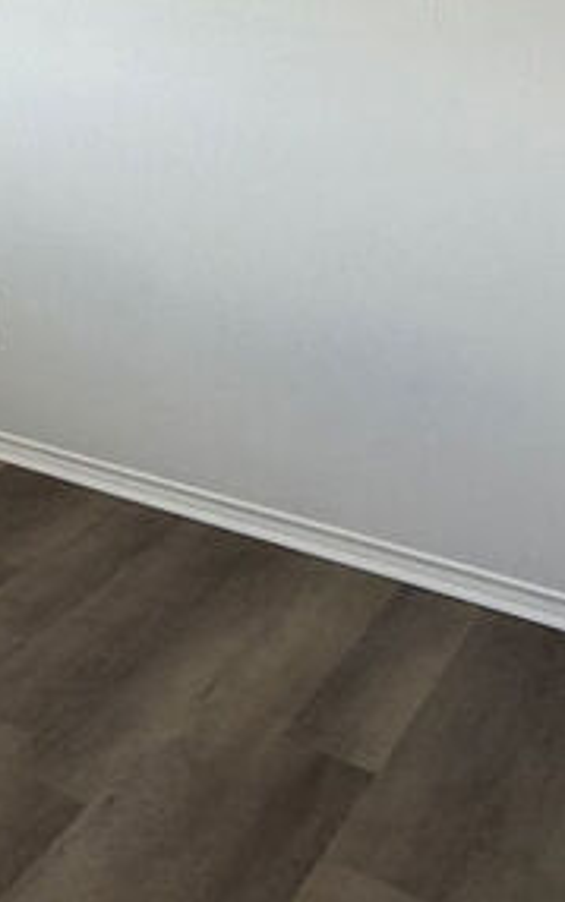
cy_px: 136
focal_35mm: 56
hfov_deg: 19.3
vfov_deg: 34.7
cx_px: -350
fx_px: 1378
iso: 160
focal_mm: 2.22
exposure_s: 1/120
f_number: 2.2
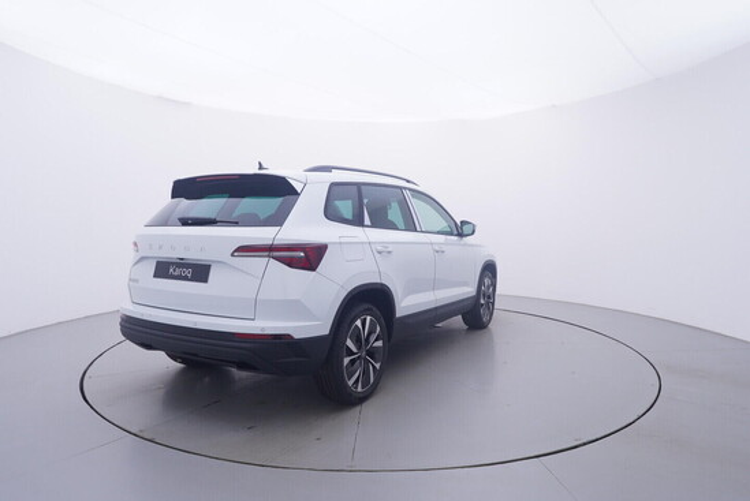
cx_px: 375
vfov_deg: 56.2
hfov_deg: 77.3
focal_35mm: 22
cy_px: 250
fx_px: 469
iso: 200
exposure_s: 1/80
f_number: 5
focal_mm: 15
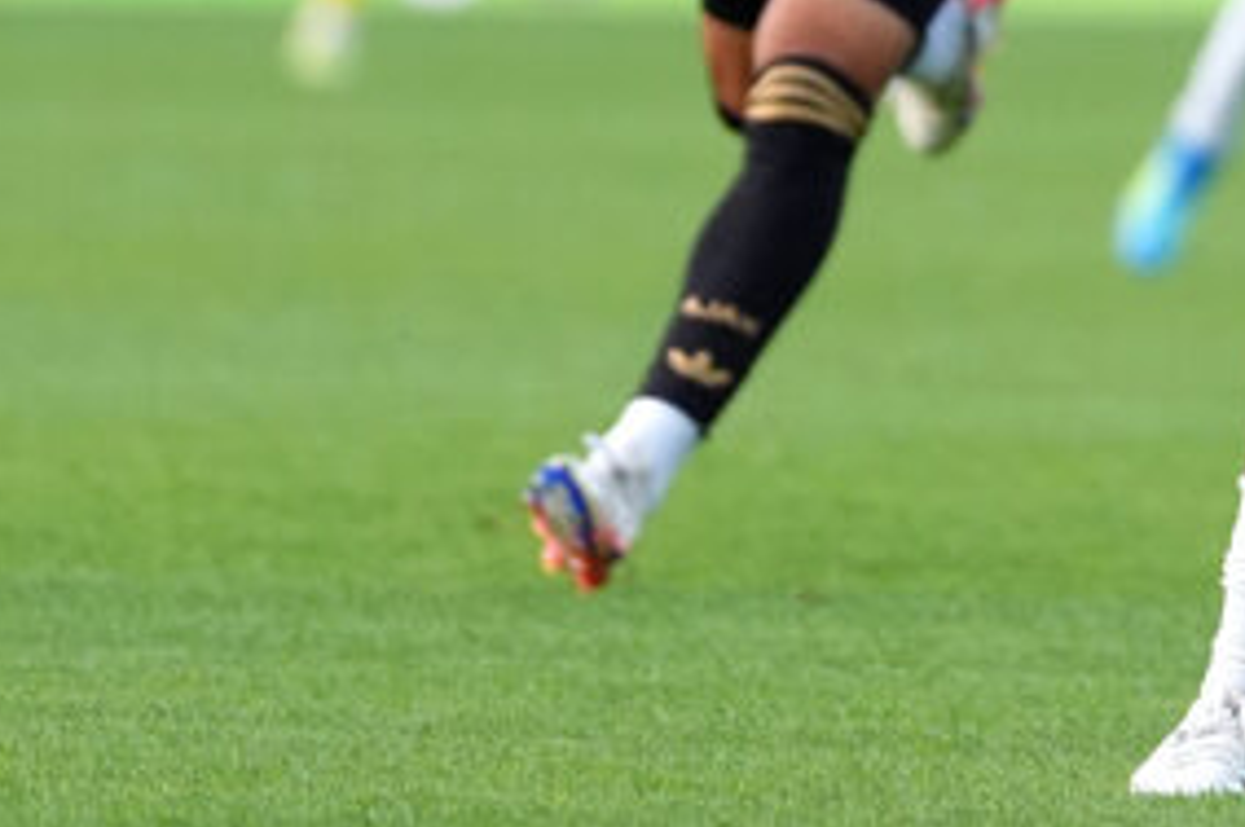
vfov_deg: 2.0
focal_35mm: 669
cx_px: 1516
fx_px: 23109
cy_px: -240
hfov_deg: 3.1
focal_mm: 200
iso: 1600
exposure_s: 1/2000
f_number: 2.8
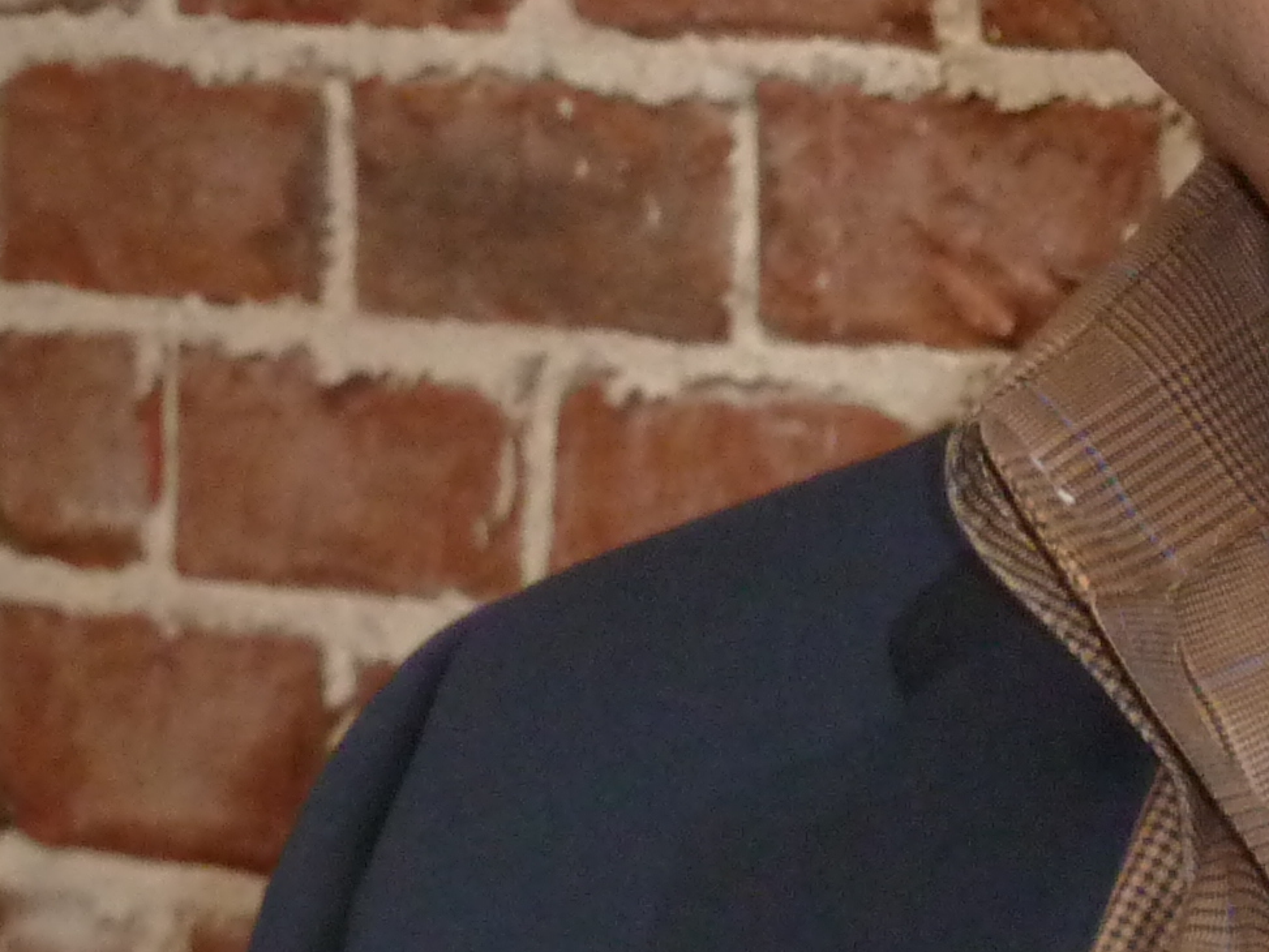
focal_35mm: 296
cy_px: -548
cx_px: 1283
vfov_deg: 5.0
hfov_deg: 6.7
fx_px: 10853
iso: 250
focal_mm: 11.9
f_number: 4.1
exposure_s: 1/40
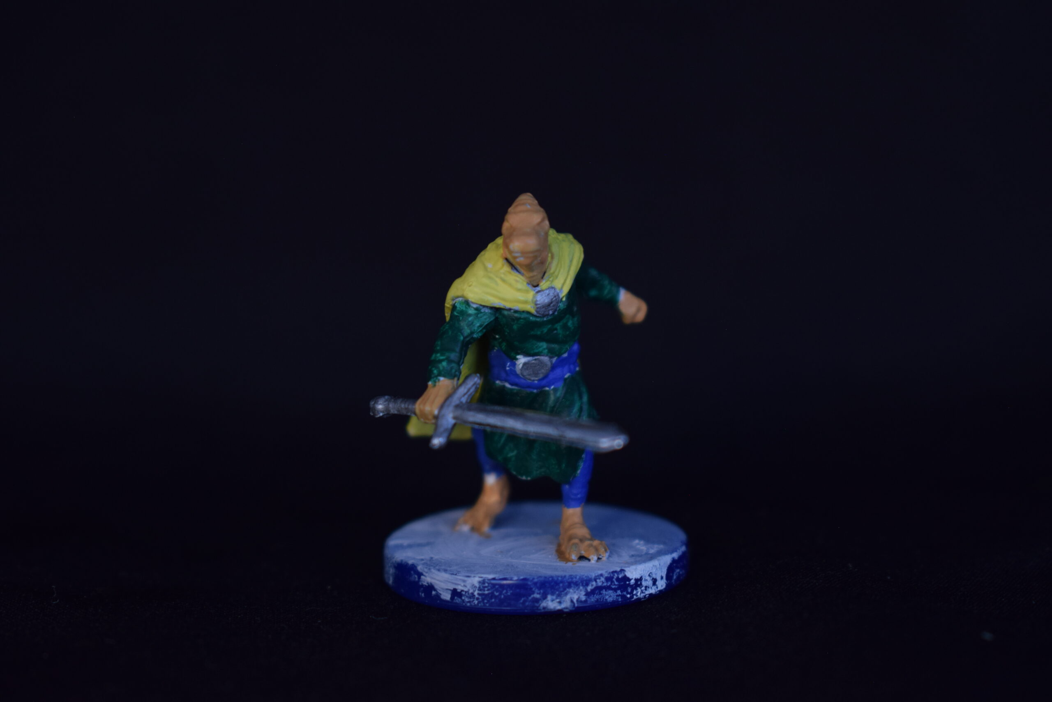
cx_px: 526
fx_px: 2411
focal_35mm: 82
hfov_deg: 24.6
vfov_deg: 16.6
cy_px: 351
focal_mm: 55
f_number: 5.6
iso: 400
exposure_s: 1/30
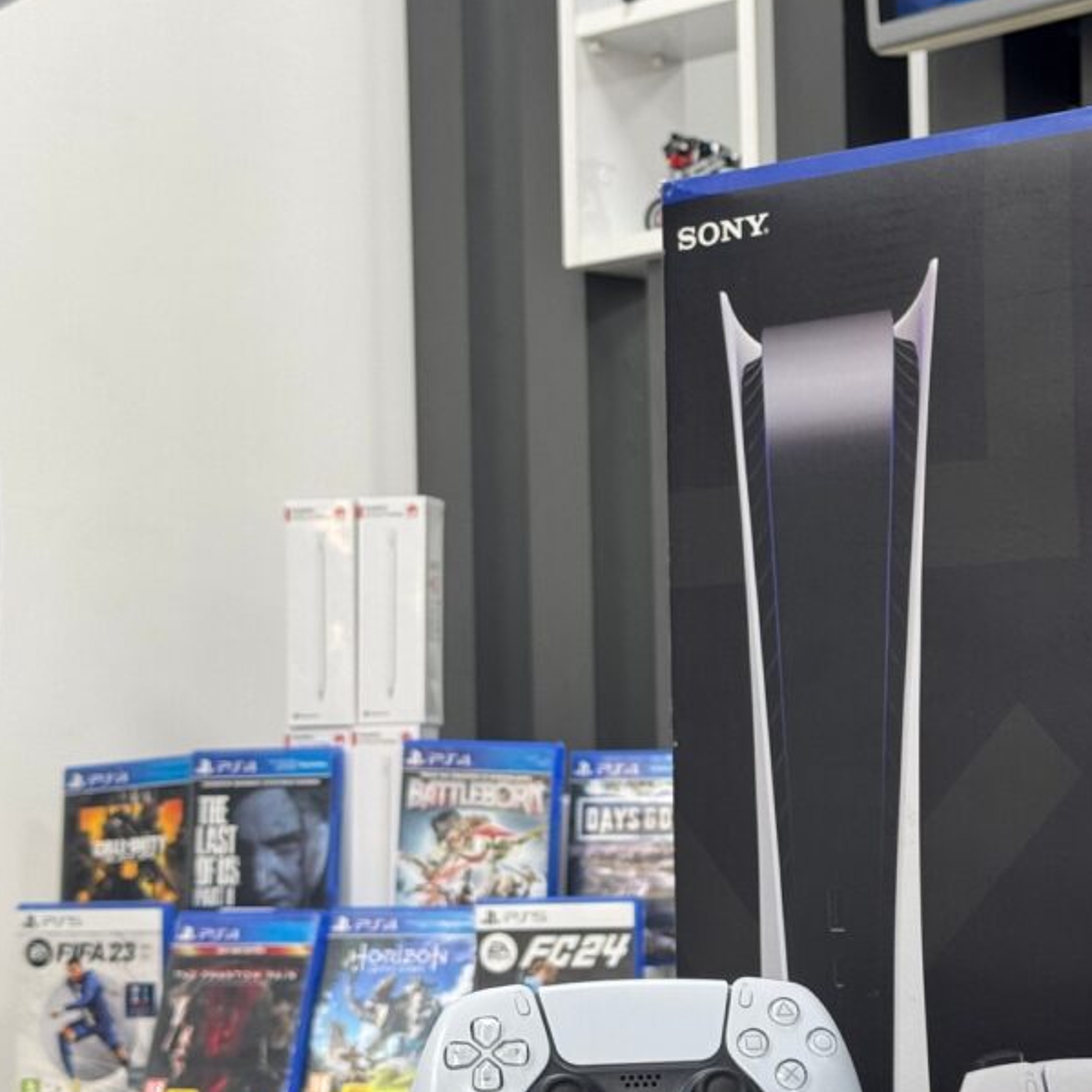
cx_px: 882
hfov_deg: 20.2
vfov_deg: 20.4
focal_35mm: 85
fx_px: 3034
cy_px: 623
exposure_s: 1/50
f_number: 1.78
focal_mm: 6.76
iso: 80
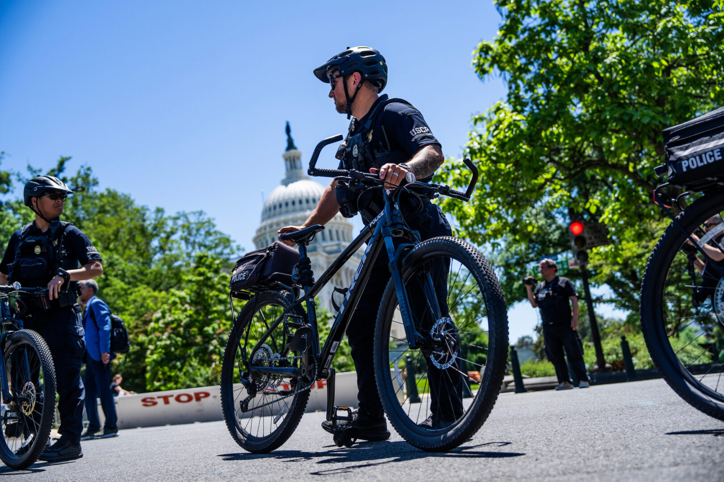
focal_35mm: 40
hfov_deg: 48.5
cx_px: 362
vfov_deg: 33.4
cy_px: 241
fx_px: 804
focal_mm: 40
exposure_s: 1/2000
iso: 160
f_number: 2.8
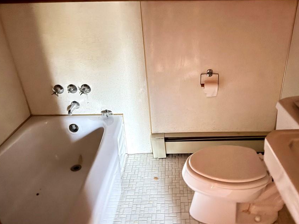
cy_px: 111
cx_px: 171
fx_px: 251
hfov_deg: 61.4
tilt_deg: -22.3
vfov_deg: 48.3
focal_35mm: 29
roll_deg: +0.3
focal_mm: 6.76
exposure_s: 1/17
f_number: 1.78
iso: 1000
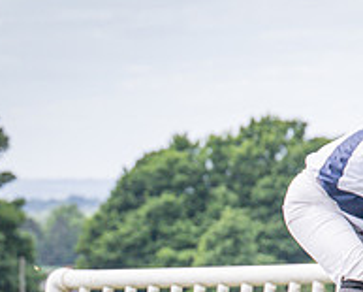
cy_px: 272
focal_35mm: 408
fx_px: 4390
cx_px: 211
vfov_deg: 3.8
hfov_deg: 4.7
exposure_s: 1/2000
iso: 400
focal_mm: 70
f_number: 4
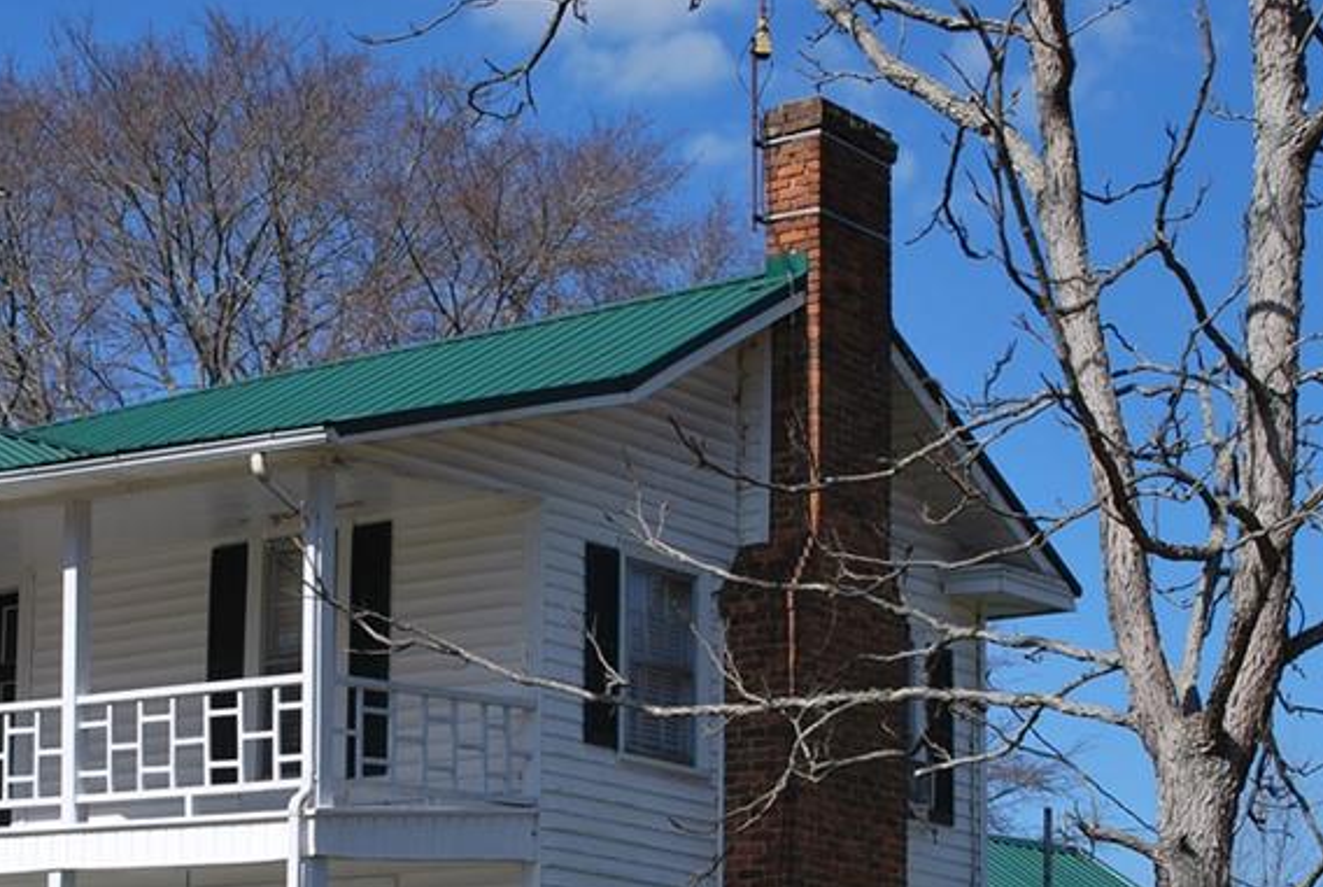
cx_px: 317
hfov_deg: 21.9
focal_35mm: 92
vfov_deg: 14.8
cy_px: 704
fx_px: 3387
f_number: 8
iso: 100
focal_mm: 34
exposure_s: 1/250
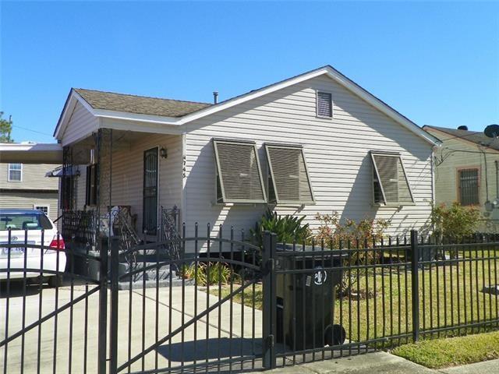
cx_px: 250
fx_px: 533
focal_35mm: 37
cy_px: 187
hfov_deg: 50.1
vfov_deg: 38.7
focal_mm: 6.6
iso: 64
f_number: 5
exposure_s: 1/250
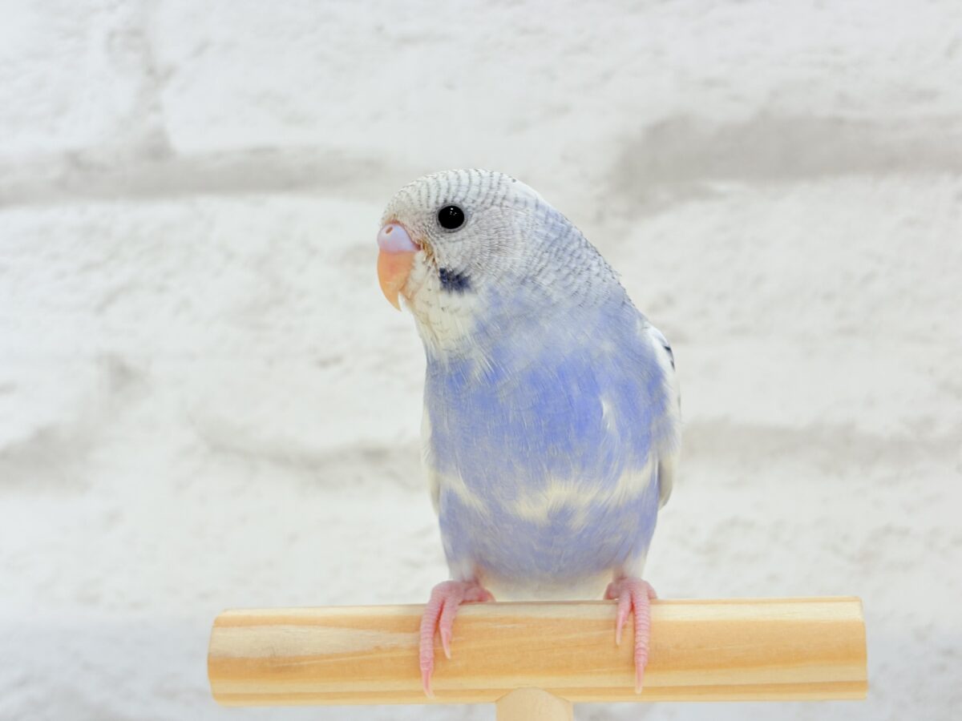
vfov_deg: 28.0
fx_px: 1445
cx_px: 481
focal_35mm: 52
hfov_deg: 36.8
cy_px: 360
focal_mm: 5.96
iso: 32
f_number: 1.6
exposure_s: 1/50
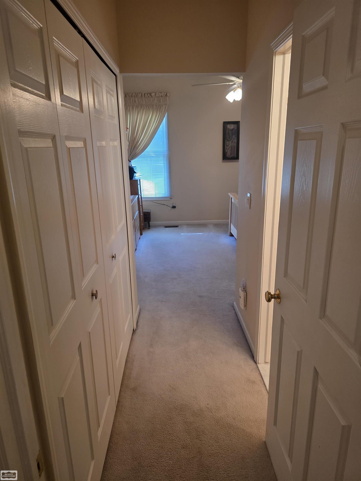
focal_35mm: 23
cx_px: 180
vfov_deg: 73.9
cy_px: 240
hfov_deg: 58.9
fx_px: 320
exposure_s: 1/120
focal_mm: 6.3
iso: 250
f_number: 1.7
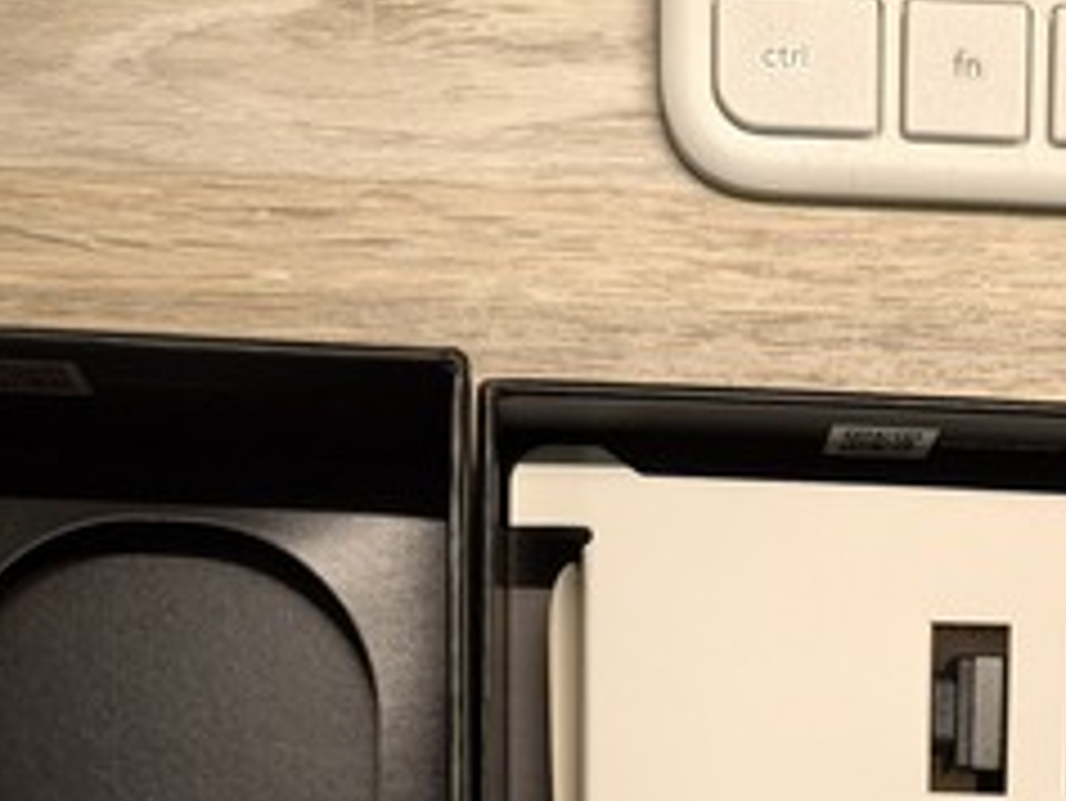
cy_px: 1202
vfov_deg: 18.6
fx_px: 2157
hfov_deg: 27.1
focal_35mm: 70
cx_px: 886
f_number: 1.68
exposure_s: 1/120
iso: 801
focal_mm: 6.25
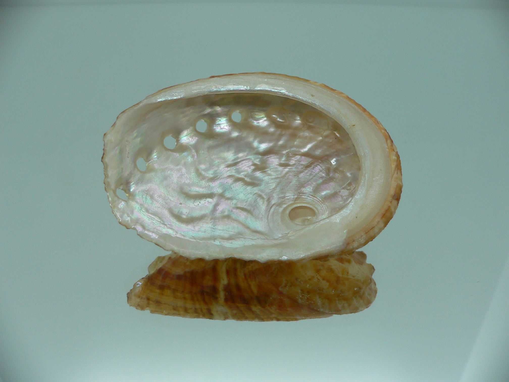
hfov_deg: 52.6
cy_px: 191
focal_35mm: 35
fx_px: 515
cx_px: 254
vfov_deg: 40.7
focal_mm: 4.6
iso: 80
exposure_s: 1/60
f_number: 2.8
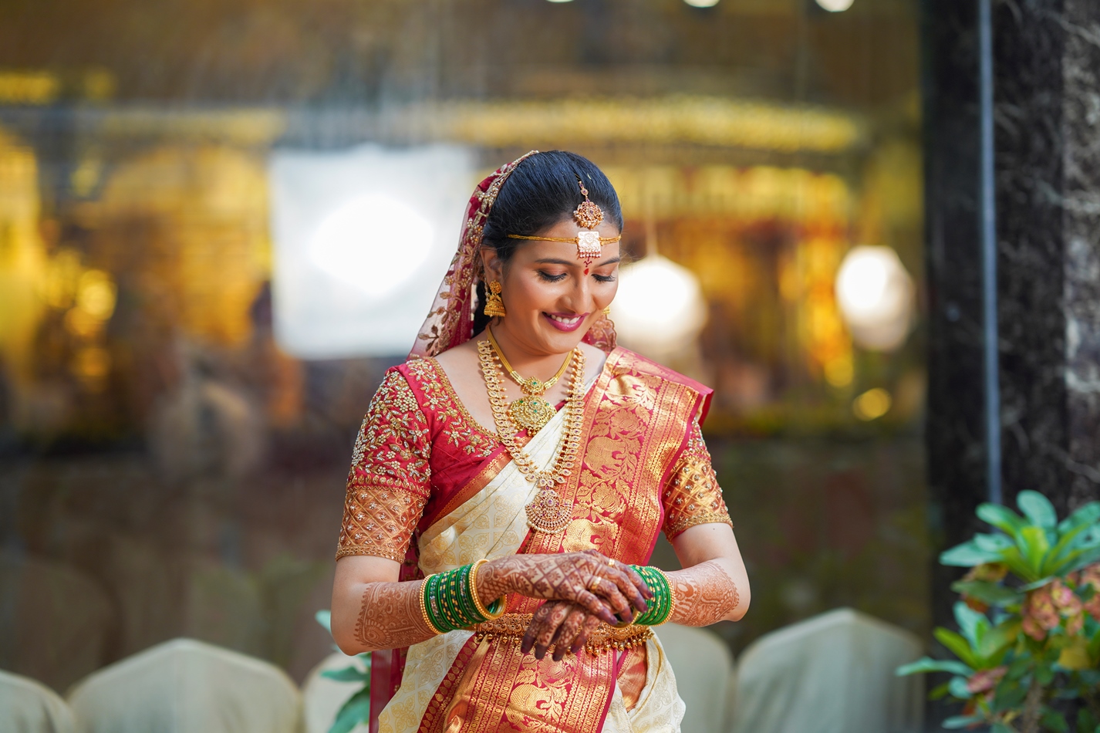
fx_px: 2596
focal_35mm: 85
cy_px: 366
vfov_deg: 16.1
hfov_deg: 23.9
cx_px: 550
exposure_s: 1/400
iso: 200
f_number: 2
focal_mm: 85
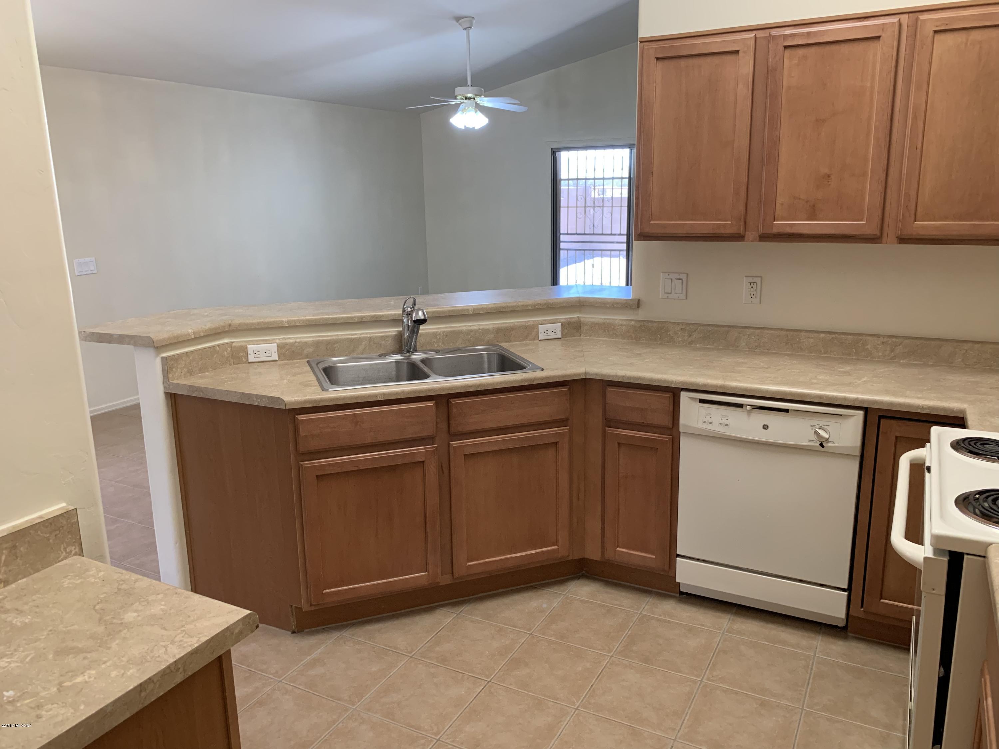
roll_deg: +0.7
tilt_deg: -13.8
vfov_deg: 53.1
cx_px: 500
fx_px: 750
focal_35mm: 26
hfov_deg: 67.3
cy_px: 374
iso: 200
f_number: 1.8
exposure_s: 1/60
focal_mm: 4.25
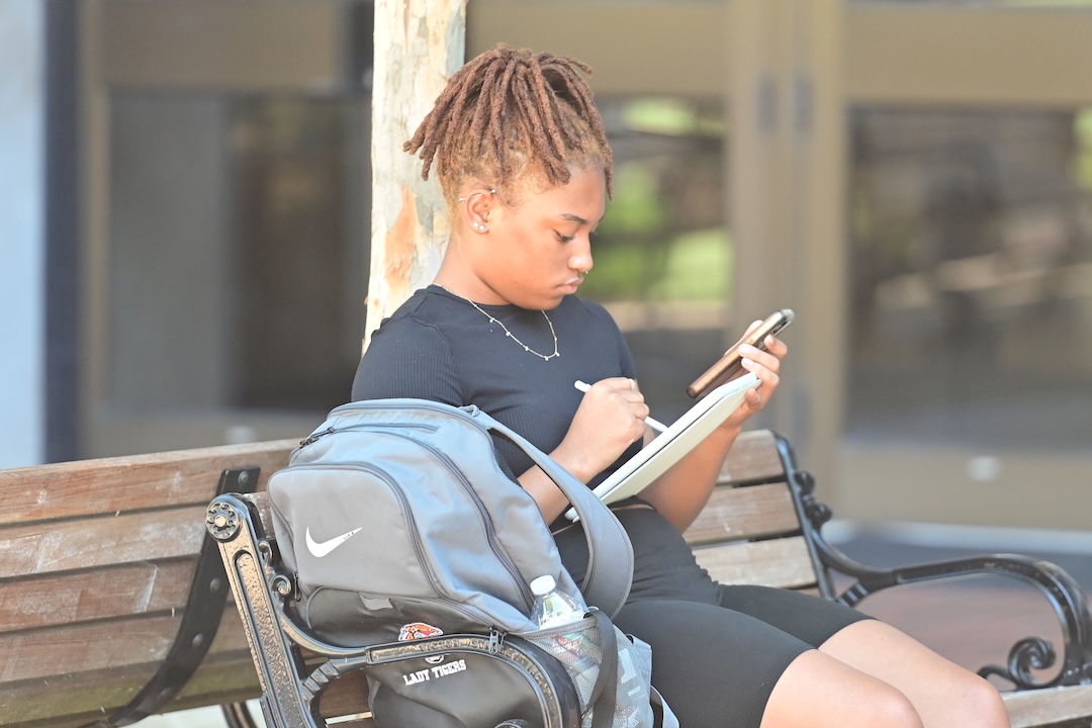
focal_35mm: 300
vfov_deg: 4.6
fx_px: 9099
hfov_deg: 6.9
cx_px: 546
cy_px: 364
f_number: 3.5
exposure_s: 1/640
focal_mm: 200
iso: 1600
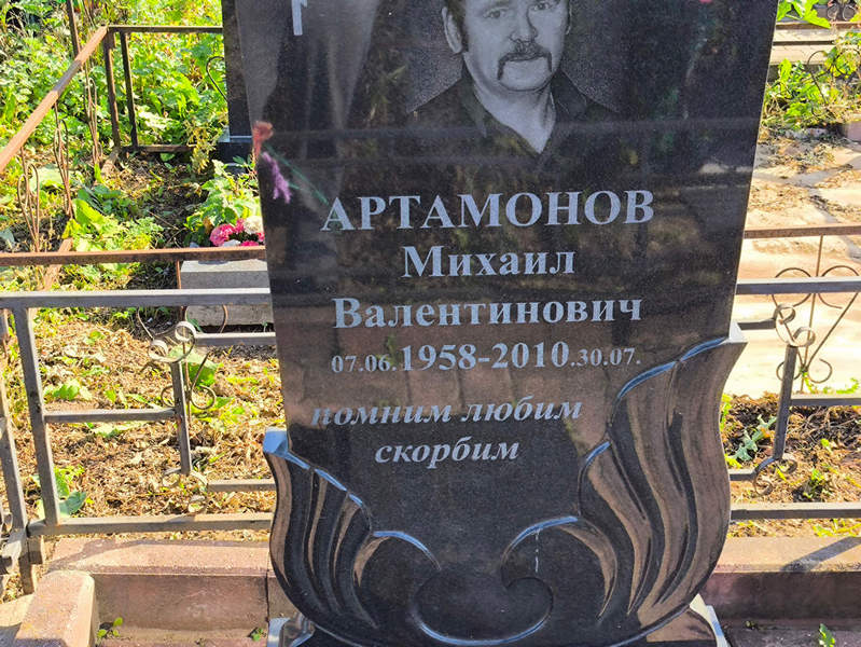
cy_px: 324
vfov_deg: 29.1
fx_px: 1244
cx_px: 430
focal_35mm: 50
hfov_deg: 38.2
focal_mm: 4.71
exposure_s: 1/356
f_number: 1.7
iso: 50
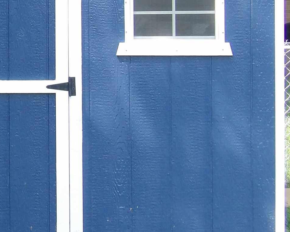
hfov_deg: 9.8
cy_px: 43
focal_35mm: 194
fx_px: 1666
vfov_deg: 8.0
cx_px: -67
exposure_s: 1/131
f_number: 4
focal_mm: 11.1
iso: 100
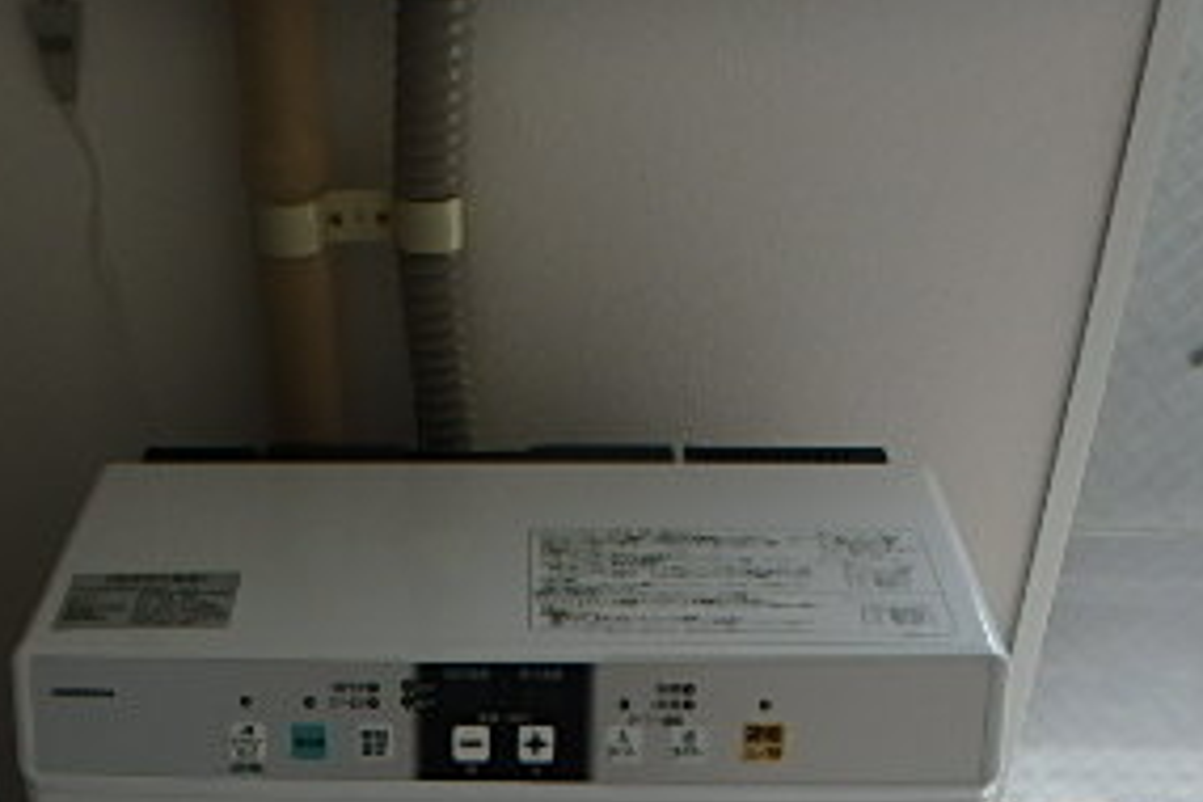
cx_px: 443
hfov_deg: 40.0
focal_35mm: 49
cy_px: 992
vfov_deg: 24.6
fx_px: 1637
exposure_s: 1/250
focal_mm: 3.7
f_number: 3.5
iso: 125
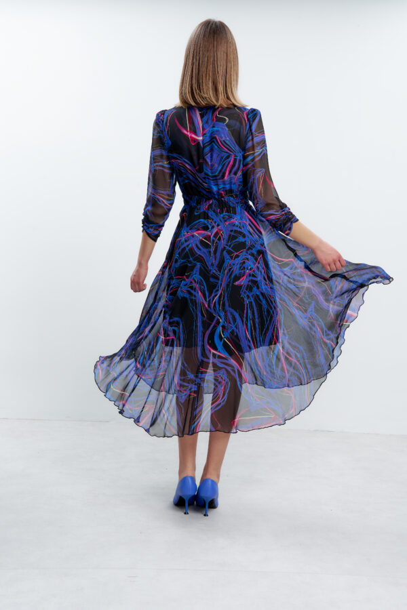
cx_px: 204
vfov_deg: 44.5
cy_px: 305
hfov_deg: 30.5
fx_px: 746
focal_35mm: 44
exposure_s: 1/160
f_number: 10
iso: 100
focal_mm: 44
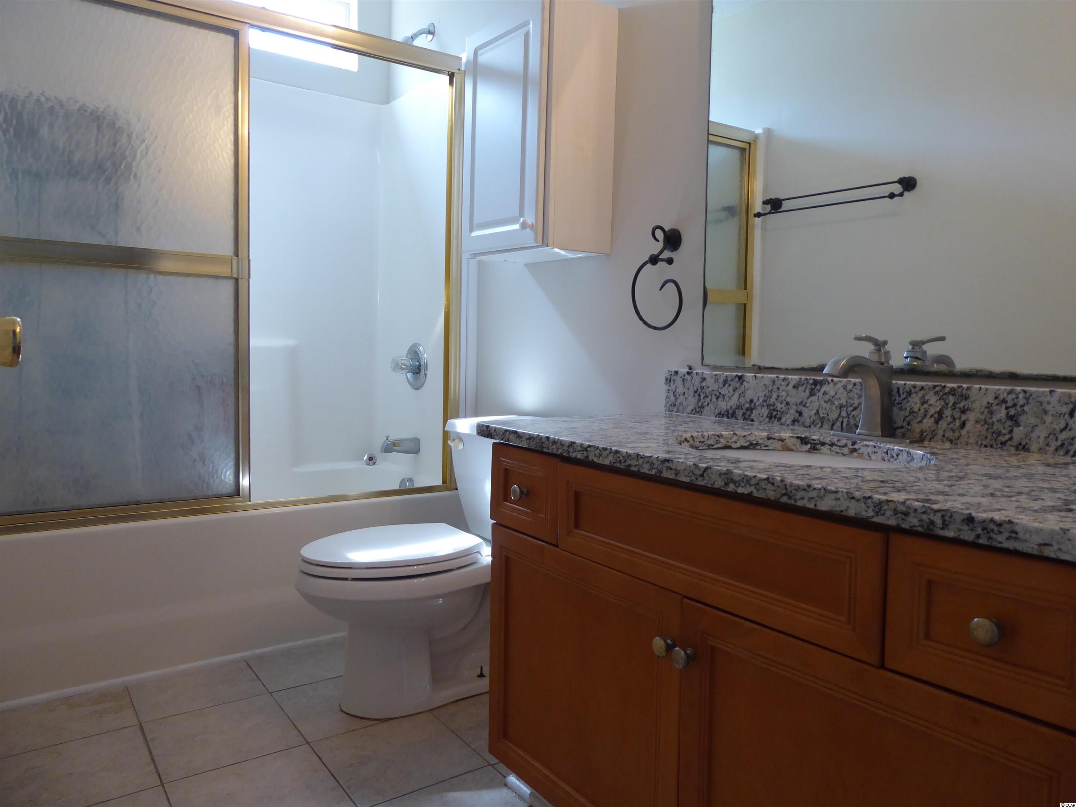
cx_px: 538
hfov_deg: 69.4
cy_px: 404
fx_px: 777
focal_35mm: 25
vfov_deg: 54.9
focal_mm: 4.3
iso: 200
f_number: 3.3
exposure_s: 1/60
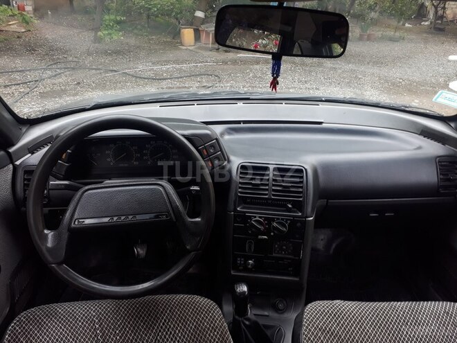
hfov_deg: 65.3
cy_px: 172
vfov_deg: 51.4
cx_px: 228
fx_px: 356
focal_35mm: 27
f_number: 1.9
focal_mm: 3.6
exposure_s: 1/50
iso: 40
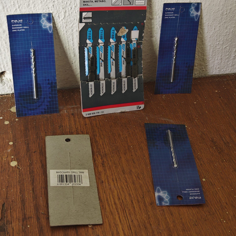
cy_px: 106
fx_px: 432
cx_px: 117
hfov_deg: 30.6
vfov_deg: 30.5
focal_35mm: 56
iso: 1000
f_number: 1.9
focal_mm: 6.67
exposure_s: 1/25
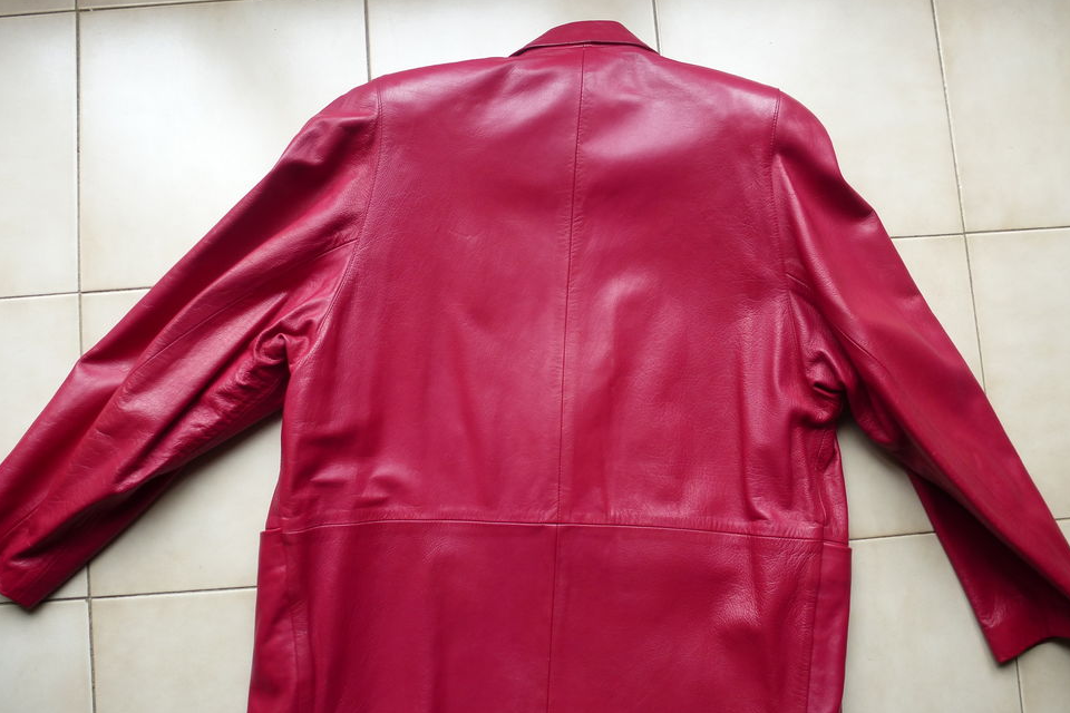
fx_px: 773
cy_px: 402
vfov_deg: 49.4
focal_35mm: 26
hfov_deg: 69.4
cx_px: 534
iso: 125
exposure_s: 1/60
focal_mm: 4.3
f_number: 3.3
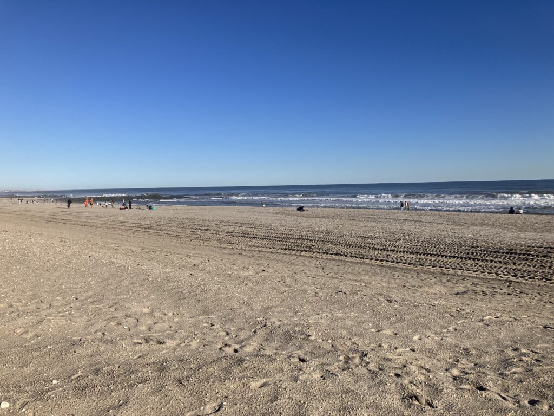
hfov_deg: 63.4
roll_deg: +1.2
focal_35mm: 28
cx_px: 277
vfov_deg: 49.7
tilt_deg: -1.8
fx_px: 448
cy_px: 208
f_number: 1.8
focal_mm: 3.99
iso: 32
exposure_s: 1/3472
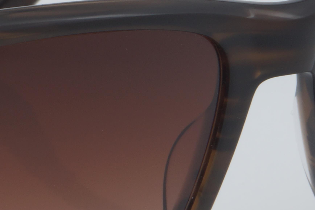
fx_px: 2266
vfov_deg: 5.3
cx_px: 71
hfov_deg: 7.9
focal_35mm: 259
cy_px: 137
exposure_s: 1/4
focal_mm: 50
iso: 100
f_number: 32
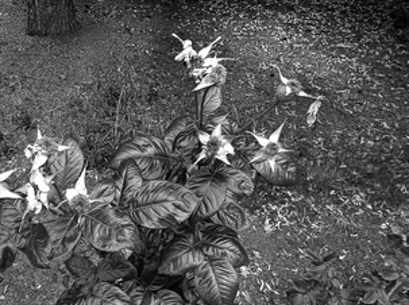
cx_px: 128
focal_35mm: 27
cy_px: 213
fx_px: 318
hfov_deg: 63.3
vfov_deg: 49.9
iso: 58
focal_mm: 1.66
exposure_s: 1/100
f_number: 2.2
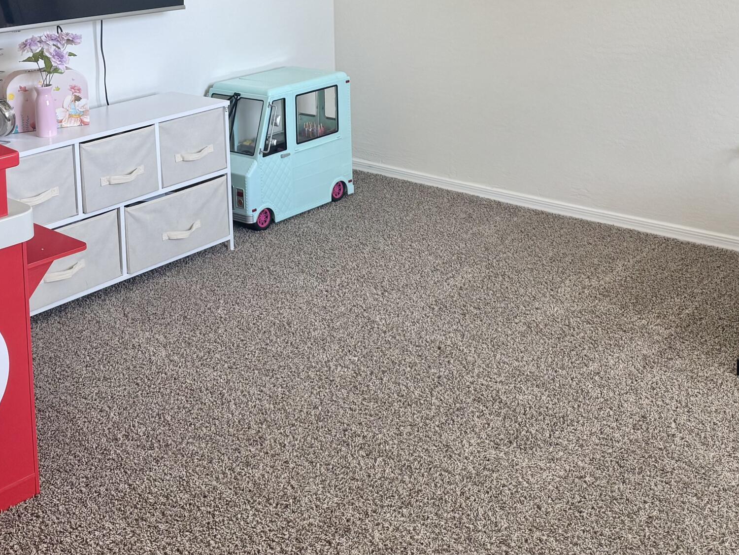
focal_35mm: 48
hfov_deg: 39.0
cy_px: 34
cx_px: 223
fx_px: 1025
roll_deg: +1.7
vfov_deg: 28.8
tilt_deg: -8.6
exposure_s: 1/60
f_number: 1.78
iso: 125
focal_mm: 6.76
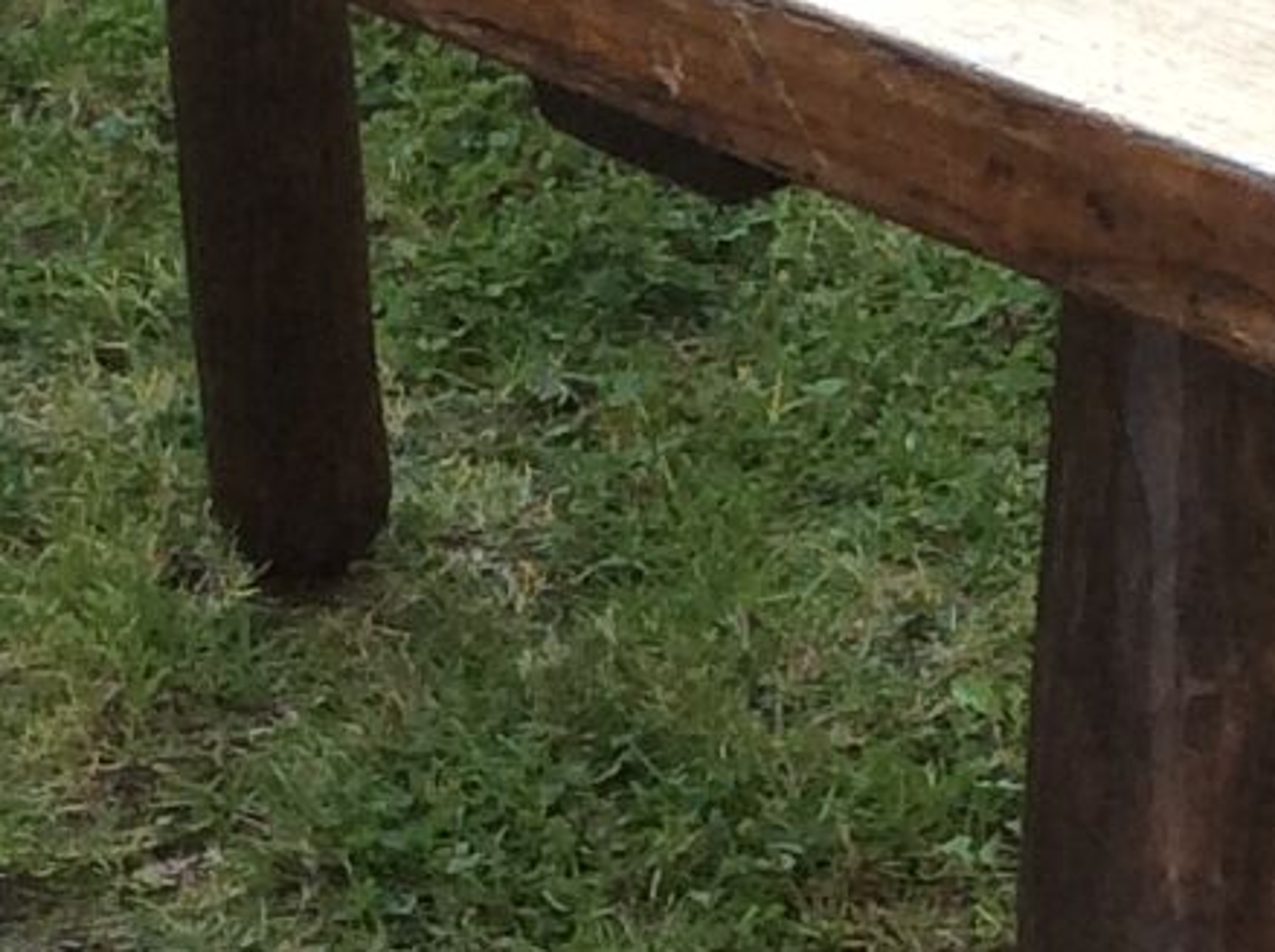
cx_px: 598
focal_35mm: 189
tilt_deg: -31.8
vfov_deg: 7.8
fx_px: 6952
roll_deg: +2.5
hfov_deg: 10.5
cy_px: 897
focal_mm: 3.3
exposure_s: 1/118
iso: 32
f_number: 2.4
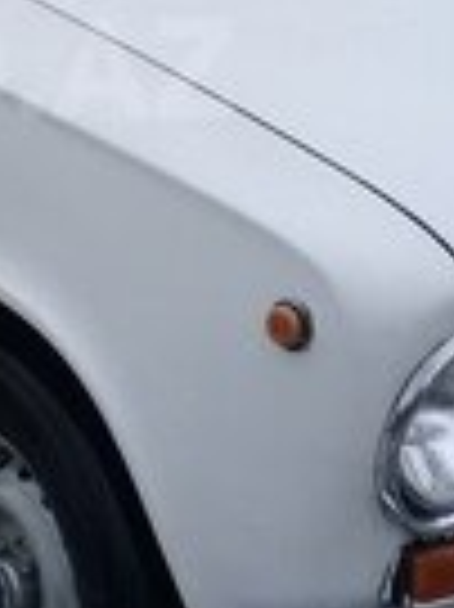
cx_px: -112
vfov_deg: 17.1
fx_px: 1997
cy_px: 68
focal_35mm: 114
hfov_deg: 12.6
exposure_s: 1/407
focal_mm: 3.3
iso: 50
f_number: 2.2
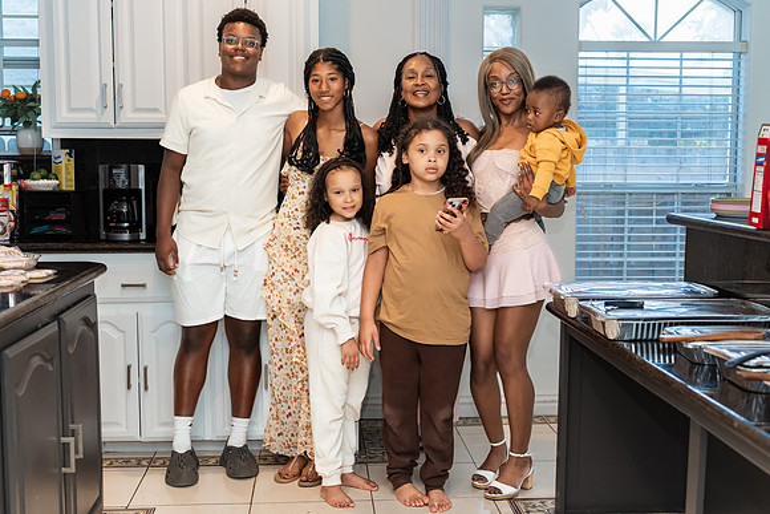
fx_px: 1004
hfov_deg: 42.0
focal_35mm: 47
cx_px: 394
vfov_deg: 28.7
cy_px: 264
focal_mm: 43
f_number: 3.5
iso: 800
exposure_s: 1/250
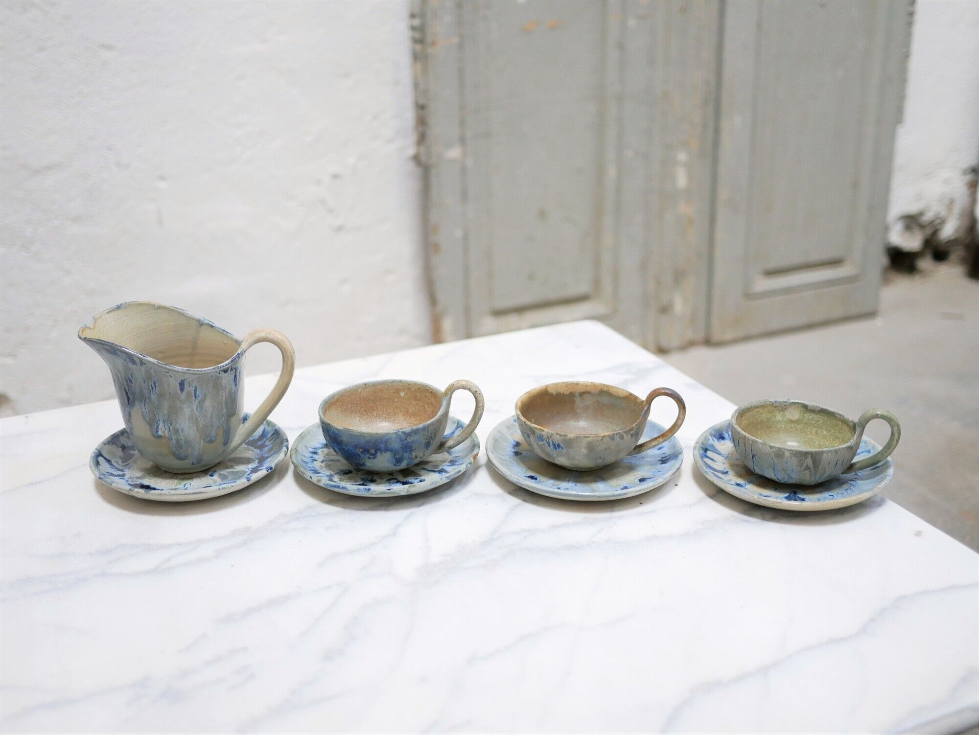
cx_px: 490
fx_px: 1132
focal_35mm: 40
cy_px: 368
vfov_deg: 36.0
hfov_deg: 46.8
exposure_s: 1/60
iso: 1250
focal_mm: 20
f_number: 1.7
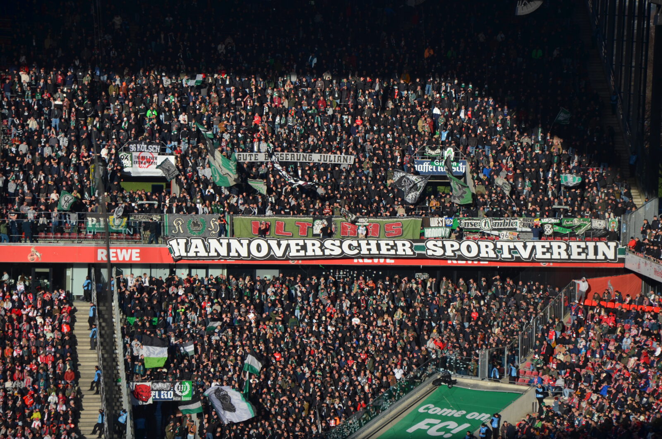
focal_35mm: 158
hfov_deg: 13.1
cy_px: 220
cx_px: 331
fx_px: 2890
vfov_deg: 8.7
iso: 200
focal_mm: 105
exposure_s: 1/800
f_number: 7.1
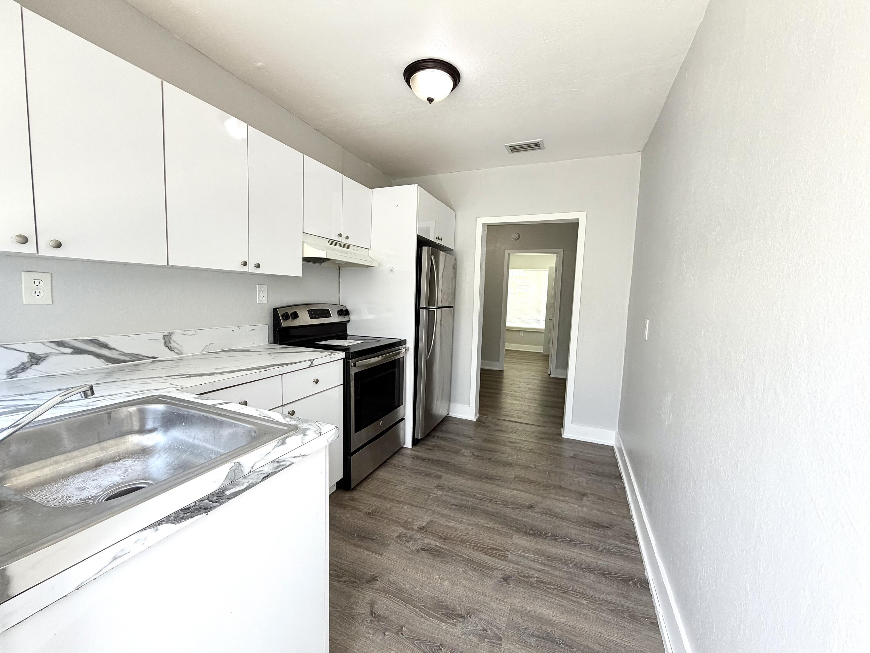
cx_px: 435
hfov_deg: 102.1
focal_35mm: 14
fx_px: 352
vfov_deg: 85.7
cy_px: 326
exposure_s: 1/120
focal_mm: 2.22
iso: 100
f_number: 2.2
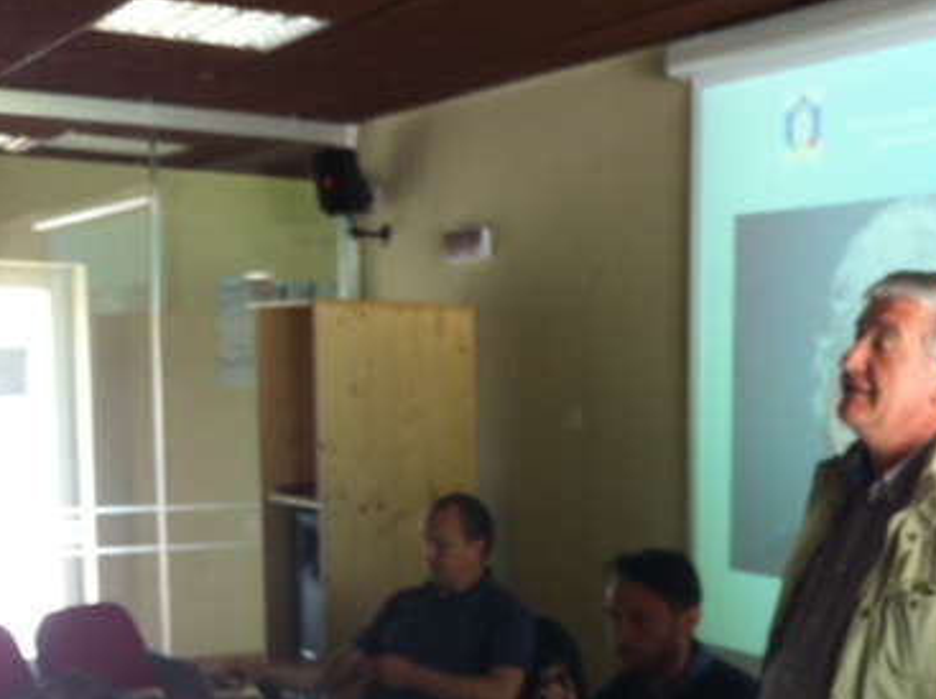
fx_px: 1647
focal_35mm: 61
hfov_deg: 30.6
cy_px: 579
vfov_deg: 23.5
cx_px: 806
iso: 80
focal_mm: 3.85
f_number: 2.8
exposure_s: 1/17
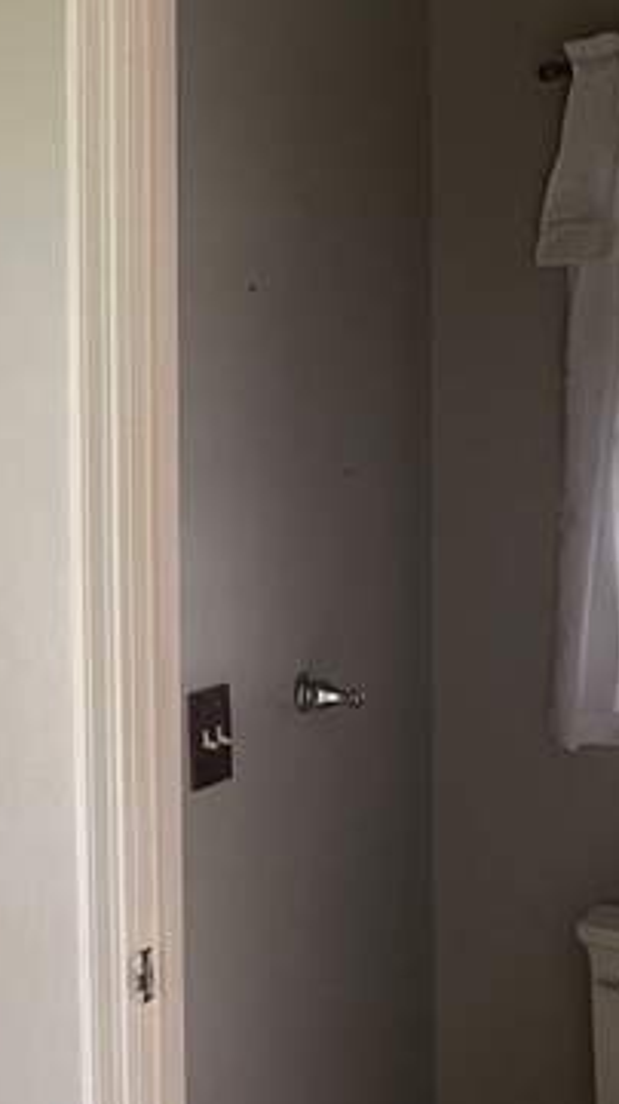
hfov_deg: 16.2
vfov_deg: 33.2
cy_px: 696
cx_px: -490
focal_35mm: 63
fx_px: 1842
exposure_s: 1/75
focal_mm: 4.2
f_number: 1.6
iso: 125
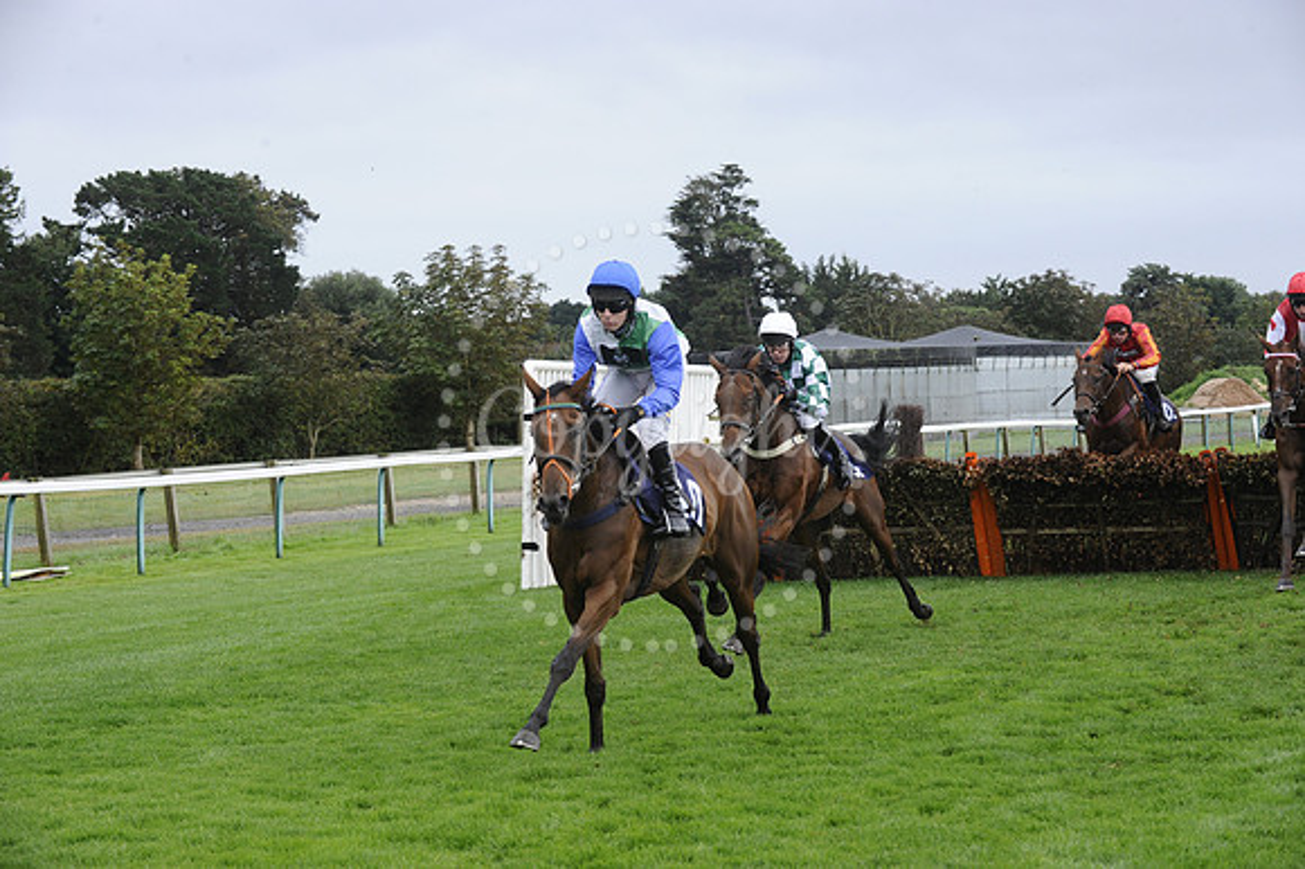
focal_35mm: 102
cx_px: 652
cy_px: 434
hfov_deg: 20.0
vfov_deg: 13.4
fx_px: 3695
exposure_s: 1/640
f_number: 9
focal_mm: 102
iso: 2000
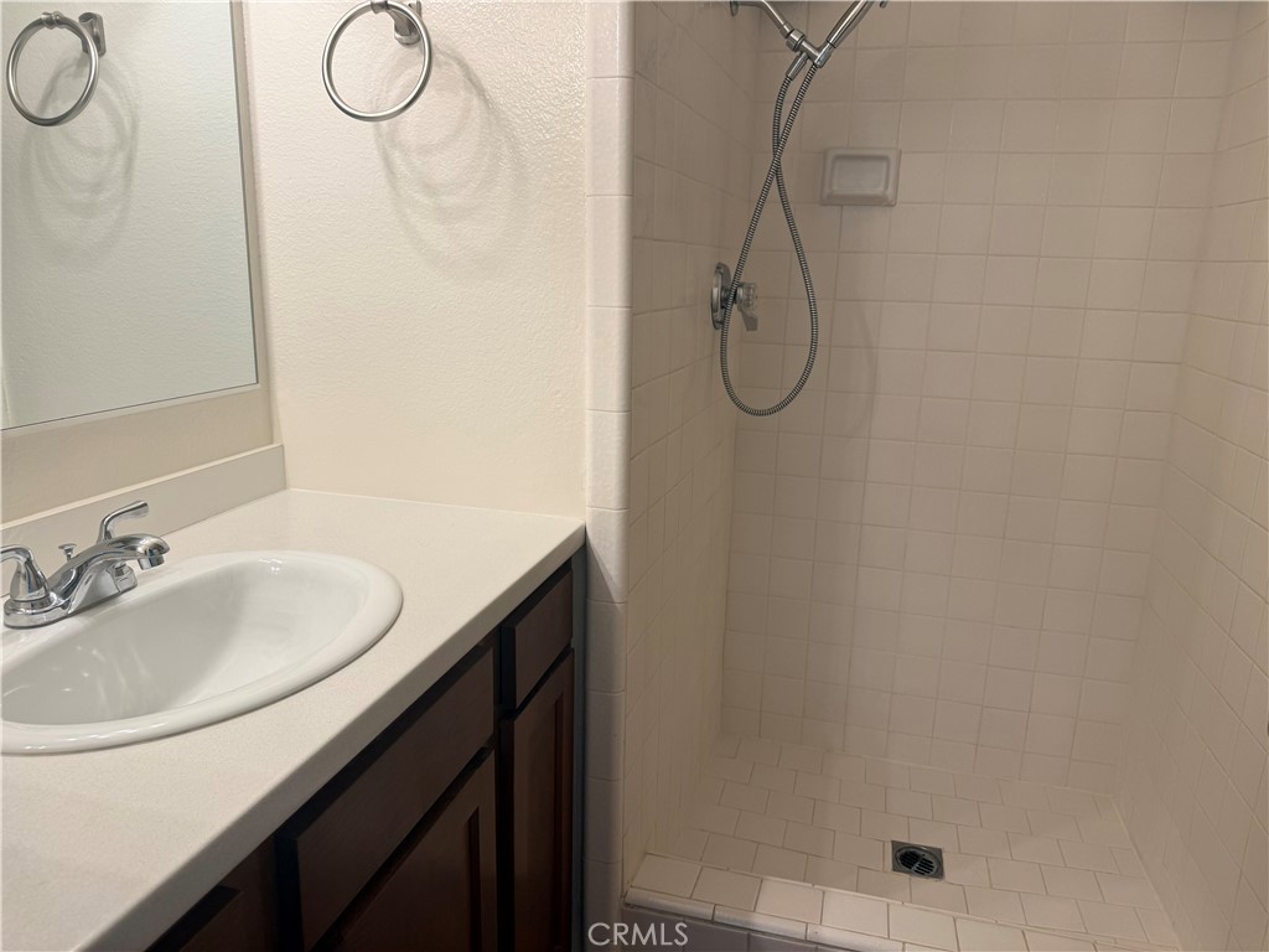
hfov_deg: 71.6
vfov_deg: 56.8
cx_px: 634
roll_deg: -1.2
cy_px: 476
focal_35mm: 24
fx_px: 880
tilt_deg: -12.0
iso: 80
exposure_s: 1/120
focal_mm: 6.76
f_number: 1.78
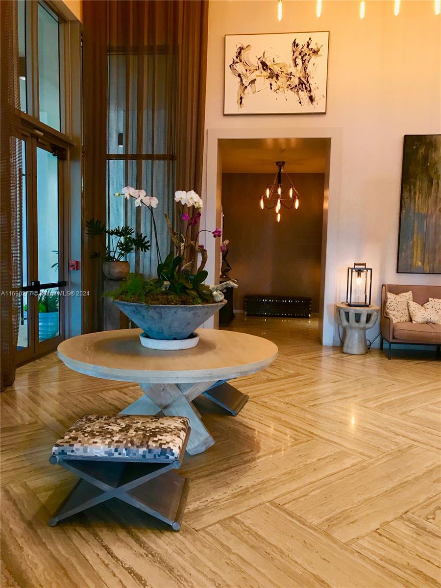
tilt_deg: -4.1
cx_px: 220
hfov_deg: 49.7
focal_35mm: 28
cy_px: 294
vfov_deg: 63.4
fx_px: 476
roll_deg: -1.4
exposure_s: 1/15
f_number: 1.8
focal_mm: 3.99
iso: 40
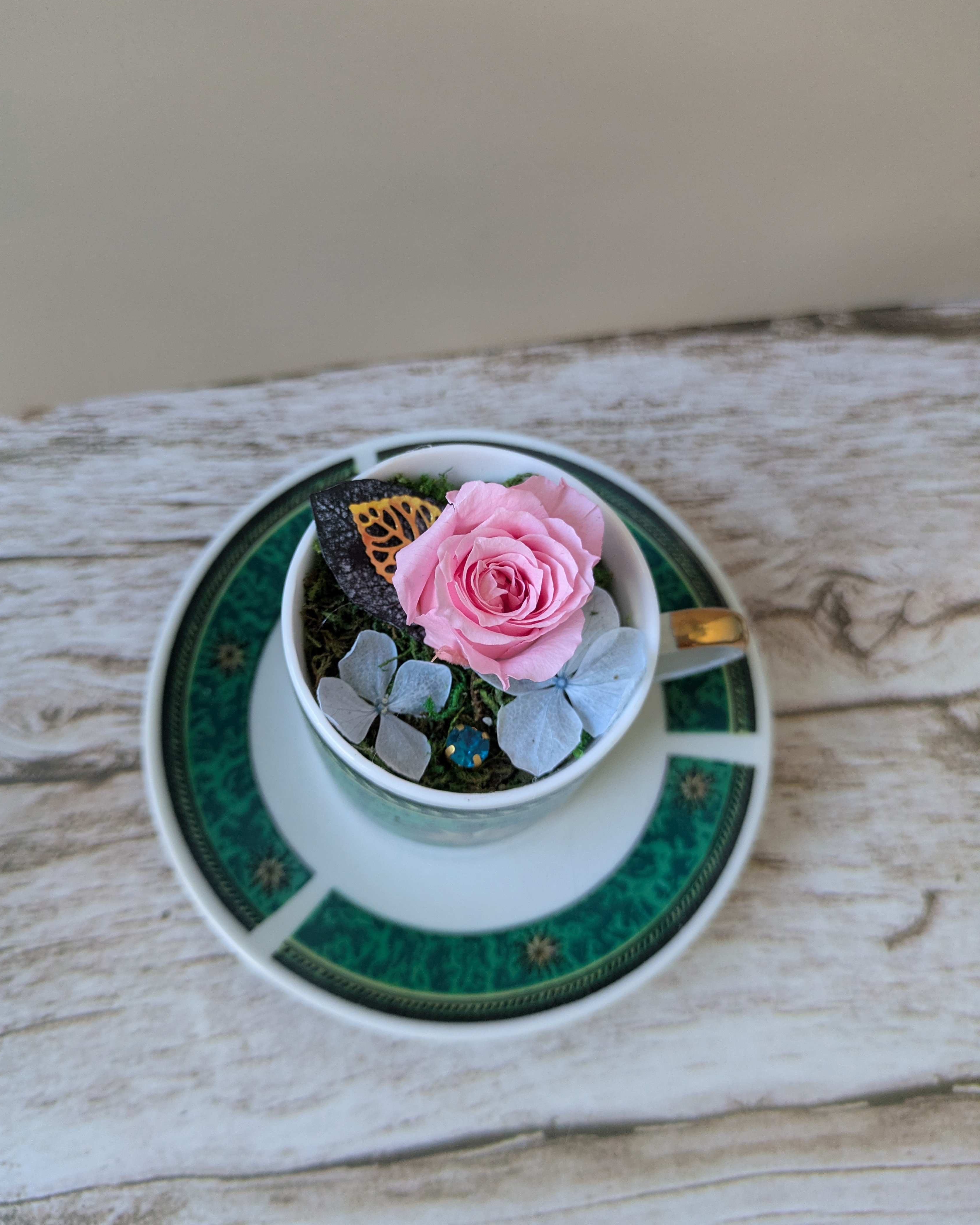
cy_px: 613
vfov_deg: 64.1
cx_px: 474
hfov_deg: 53.2
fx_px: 979
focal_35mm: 27
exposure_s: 1/100
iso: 392
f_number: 1.89
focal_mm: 5.43
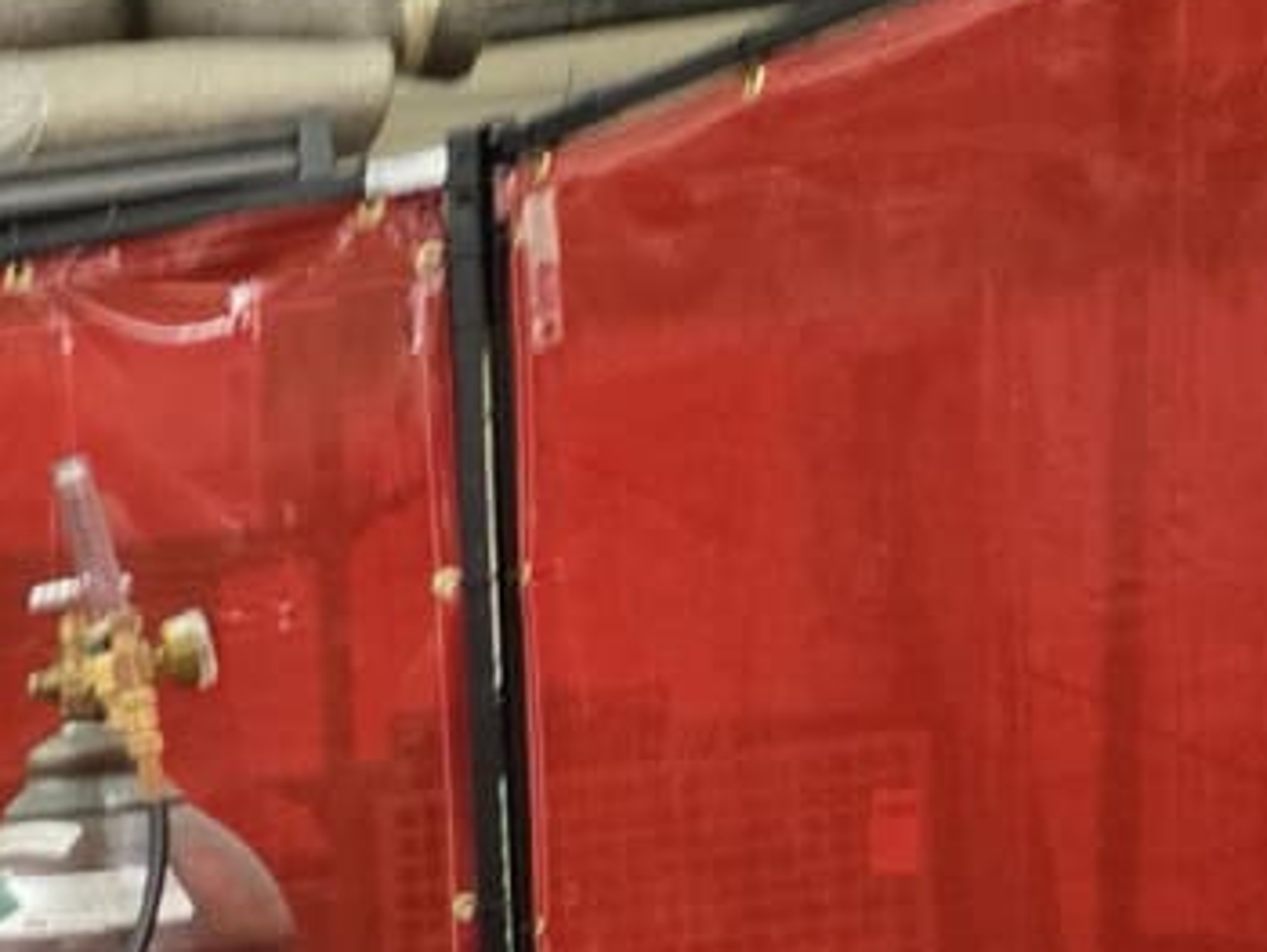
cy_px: 1339
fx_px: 3077
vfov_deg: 16.4
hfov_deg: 18.9
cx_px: -880
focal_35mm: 84
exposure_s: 1/120
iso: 320
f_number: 1.8
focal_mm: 5.4
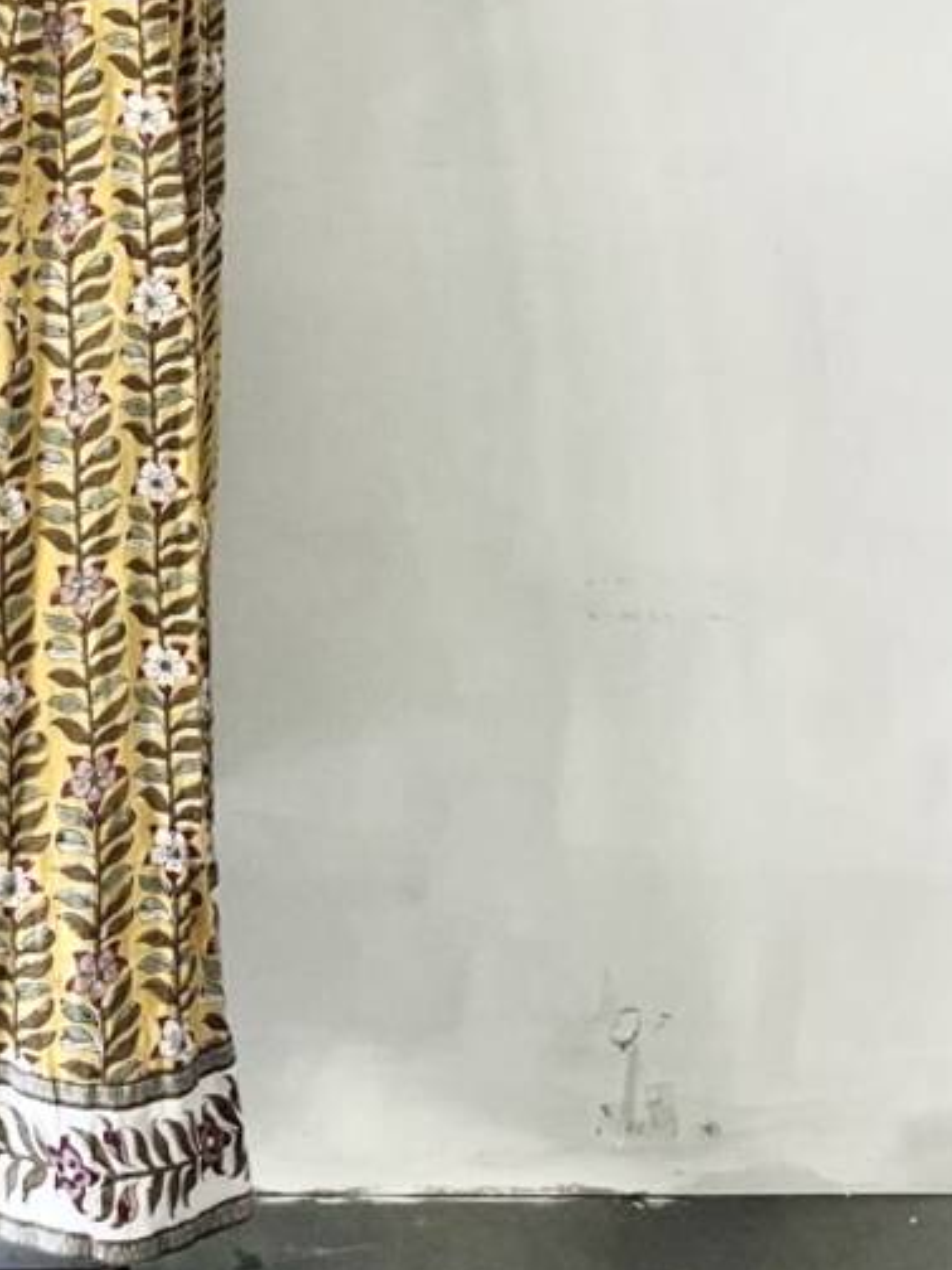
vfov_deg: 26.1
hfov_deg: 21.0
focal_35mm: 66
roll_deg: -0.4
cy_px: -270
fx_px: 2420
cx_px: -141
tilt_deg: -2.9
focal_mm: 5.1
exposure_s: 1/101
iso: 125
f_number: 1.6
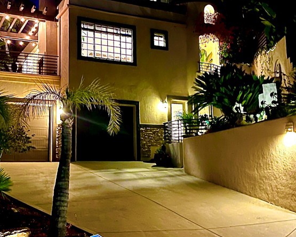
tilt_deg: +9.1
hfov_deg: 41.1
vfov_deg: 33.4
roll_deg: +0.5
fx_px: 394
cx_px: 132
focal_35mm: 45
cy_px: 108
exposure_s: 1/9
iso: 640
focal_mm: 5.1
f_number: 1.6
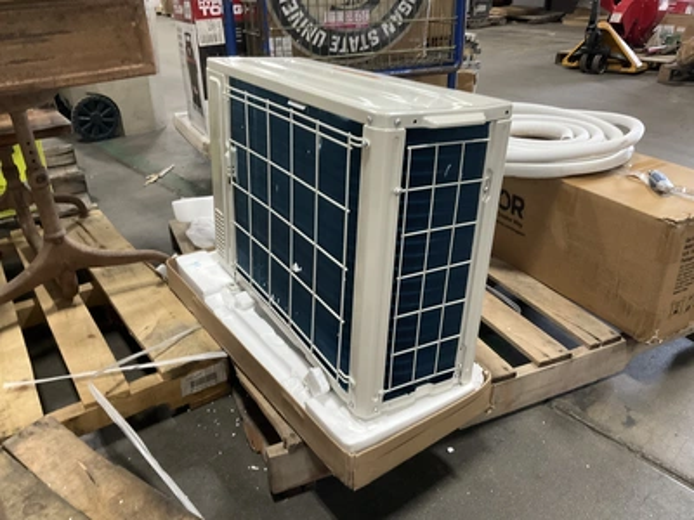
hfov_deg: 61.7
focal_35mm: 29
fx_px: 581
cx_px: 347
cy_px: 260
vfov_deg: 48.2
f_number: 1.8
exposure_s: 1/40
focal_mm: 3
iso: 250
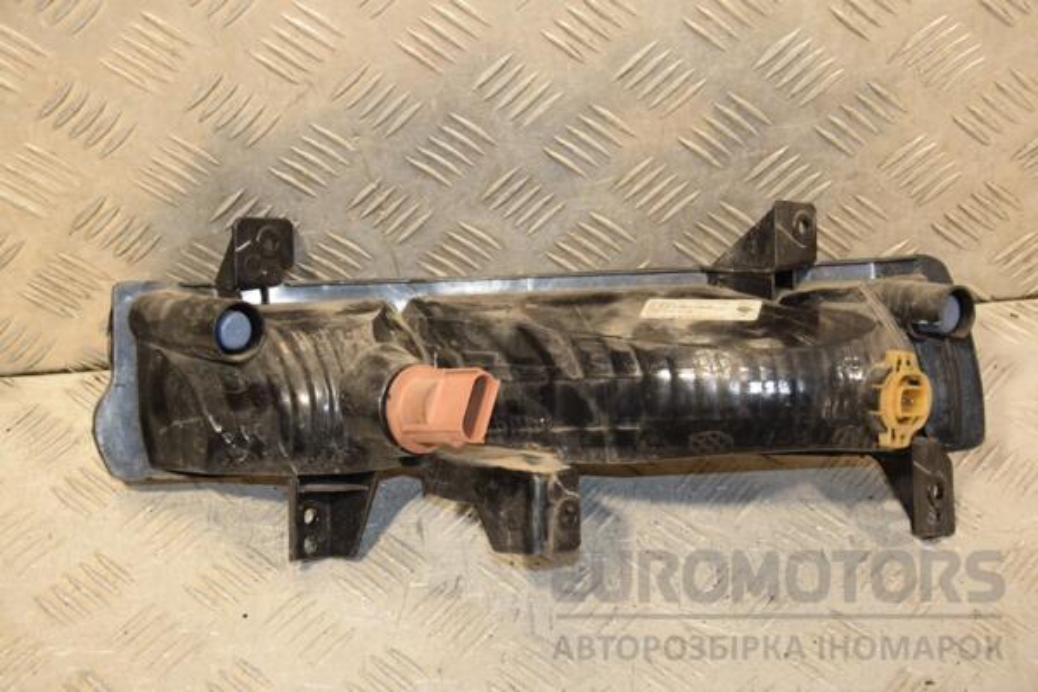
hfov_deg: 31.9
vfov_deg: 21.6
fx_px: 1816
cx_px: 519
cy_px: 346
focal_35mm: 63
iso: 800
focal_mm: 42
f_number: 5
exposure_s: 1/200
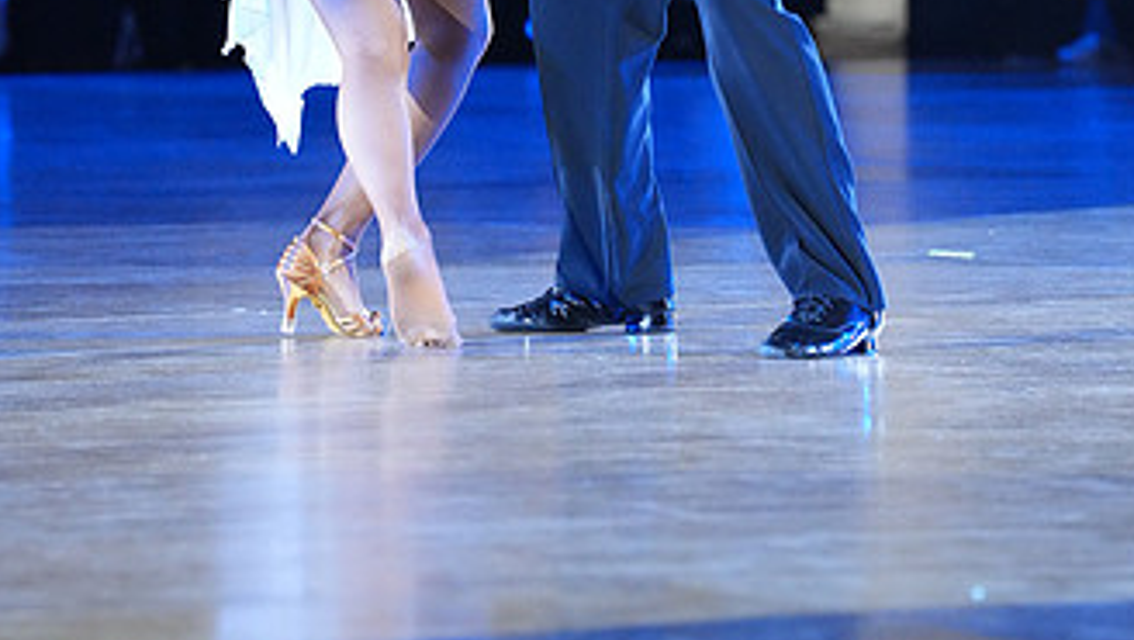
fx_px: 11133
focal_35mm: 370
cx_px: 579
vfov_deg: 3.3
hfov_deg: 5.8
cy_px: -298
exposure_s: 1/250
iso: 6400
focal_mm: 200
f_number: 4.5
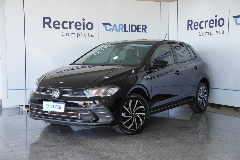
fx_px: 370
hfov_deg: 35.9
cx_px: 120
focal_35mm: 56
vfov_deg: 24.4
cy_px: 80
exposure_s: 1/60
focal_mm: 37
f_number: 4
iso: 125
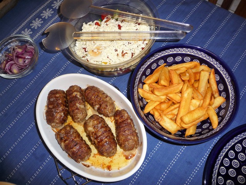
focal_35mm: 28
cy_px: 92
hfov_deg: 63.4
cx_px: 123
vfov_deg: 49.7
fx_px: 199
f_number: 3.3
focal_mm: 4.7
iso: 100
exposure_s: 1/30
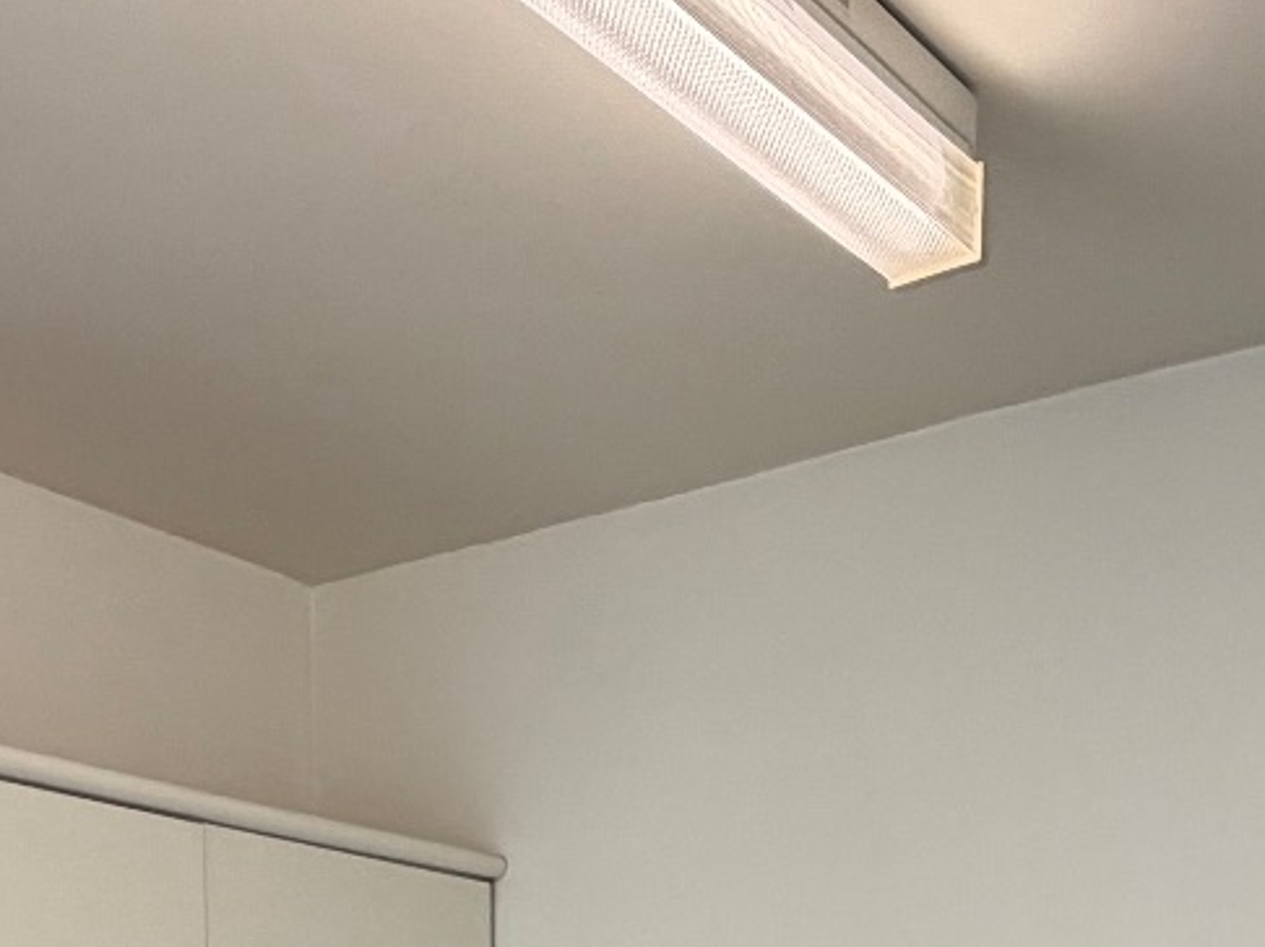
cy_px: 1610
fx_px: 2155
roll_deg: +0.0
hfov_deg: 32.7
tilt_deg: -9.9
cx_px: 622
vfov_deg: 19.7
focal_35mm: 59
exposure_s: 1/121
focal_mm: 2.22
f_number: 2.2
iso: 160
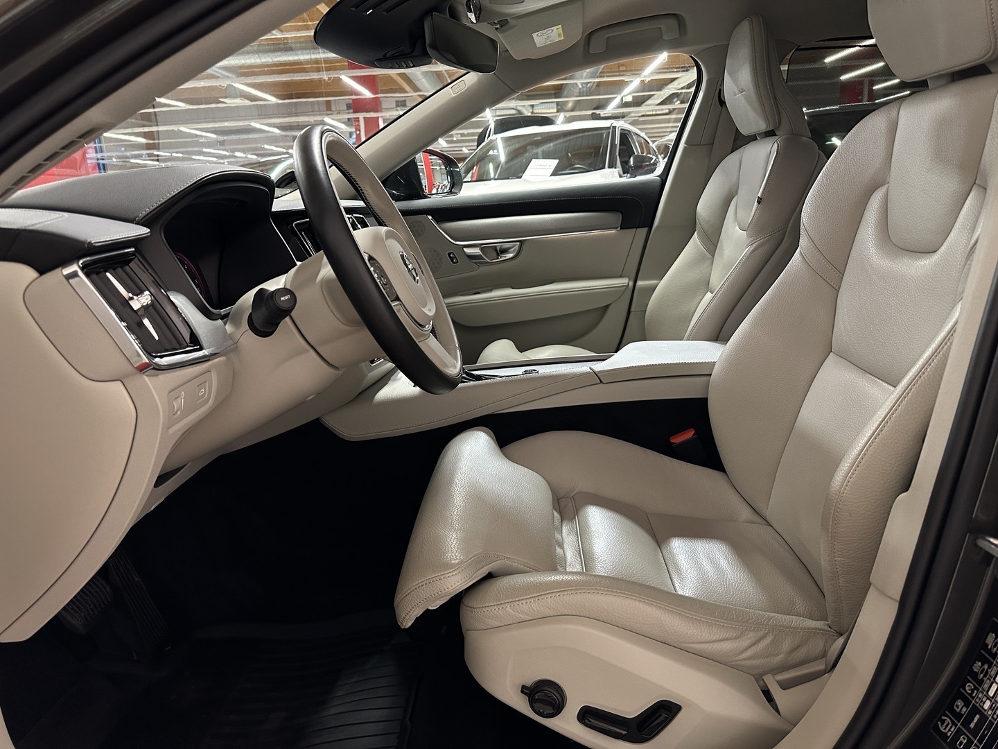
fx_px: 692
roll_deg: +3.3
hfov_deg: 71.6
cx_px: 499
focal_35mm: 24
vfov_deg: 56.8
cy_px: 374
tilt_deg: -14.0
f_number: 1.78
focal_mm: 6.86
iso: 320
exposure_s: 1/60
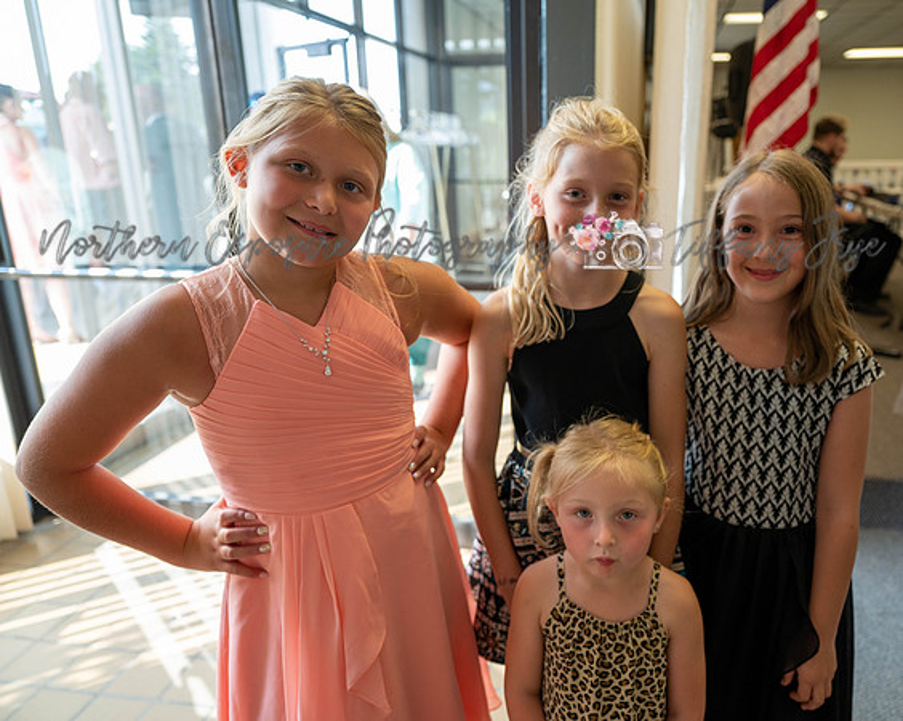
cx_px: 542
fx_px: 722
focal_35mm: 27
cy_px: 360
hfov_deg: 63.5
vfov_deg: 53.1
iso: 500
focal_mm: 24
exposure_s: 1/125
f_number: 2.8
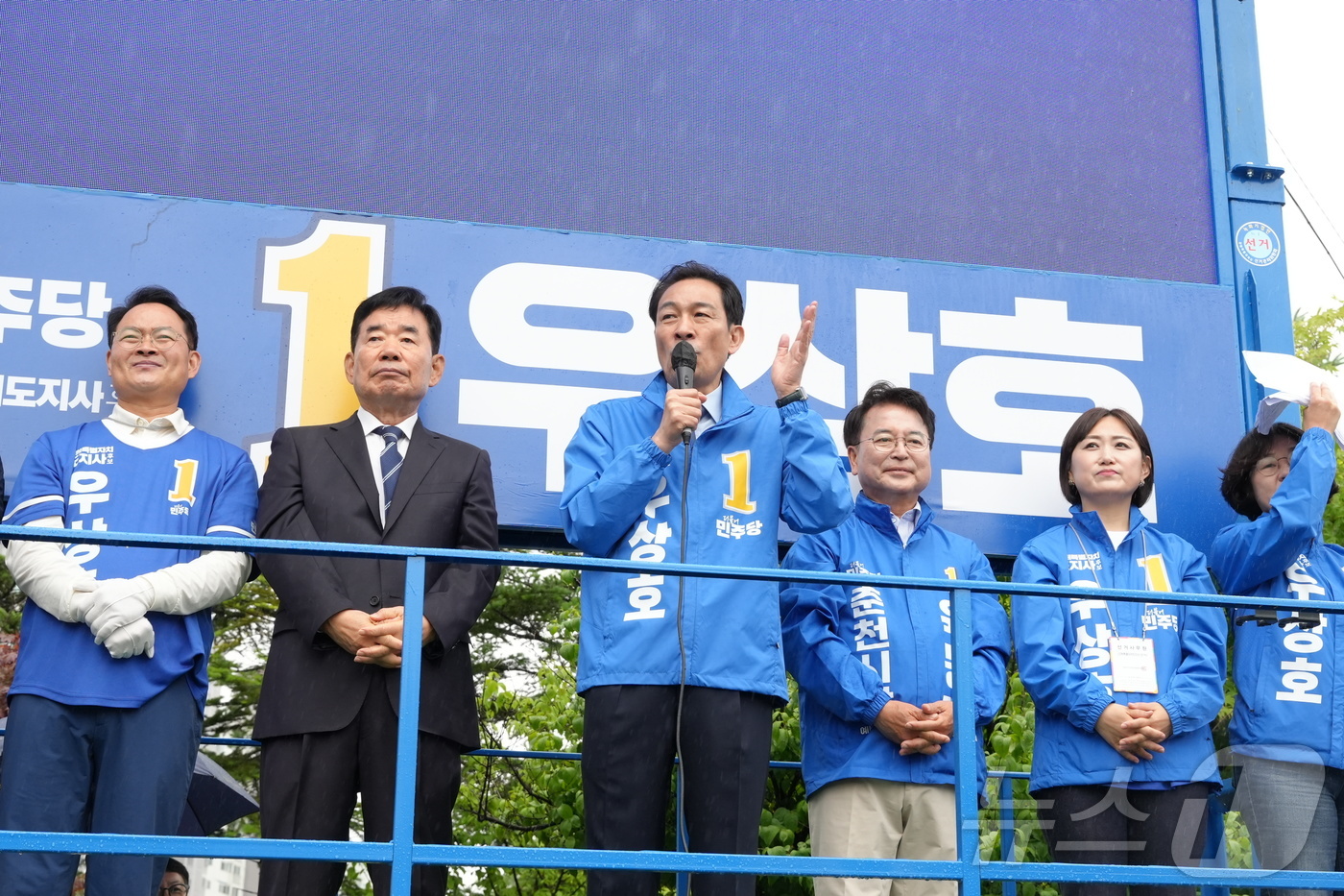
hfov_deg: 37.5
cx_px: 672
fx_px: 1978
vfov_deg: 25.5
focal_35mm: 53
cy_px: 448
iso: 1250
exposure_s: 1/400
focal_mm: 35.7
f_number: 5.6
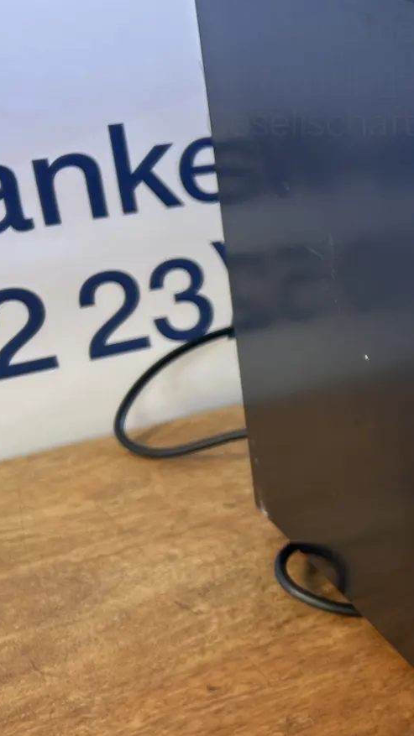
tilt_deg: -27.6
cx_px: 680
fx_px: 1211
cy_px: 495
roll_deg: -3.6
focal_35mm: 62
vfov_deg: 33.5
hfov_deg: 16.9
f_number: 1.5
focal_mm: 5.7
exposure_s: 1/121
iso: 80
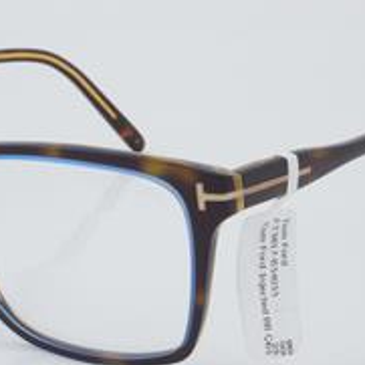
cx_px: 103
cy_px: 218
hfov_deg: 12.4
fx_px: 1682
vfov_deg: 12.4
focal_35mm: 141
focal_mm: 50
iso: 100
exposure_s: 1/3
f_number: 32
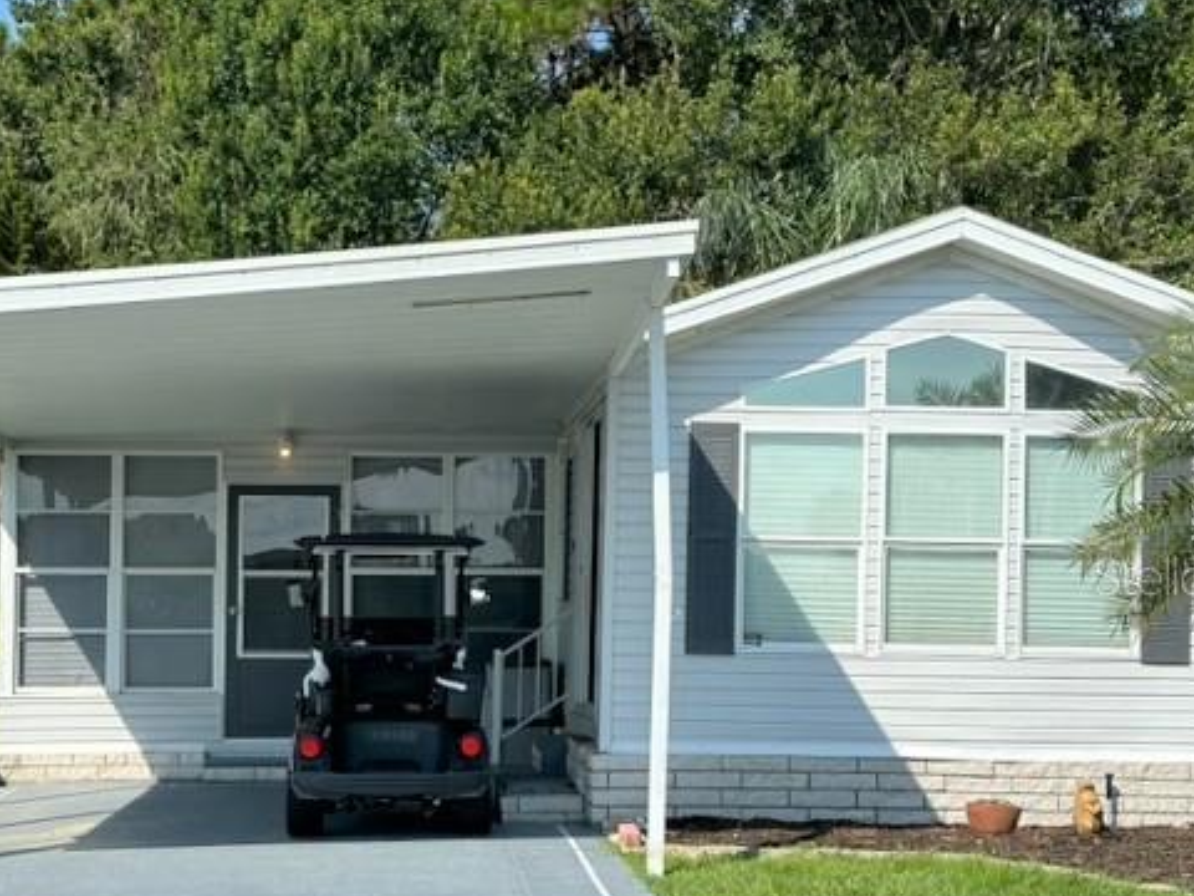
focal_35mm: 64
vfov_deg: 22.9
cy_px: 575
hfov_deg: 30.2
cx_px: 532
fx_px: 2208
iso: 64
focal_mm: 6.86
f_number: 1.78
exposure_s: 1/5263
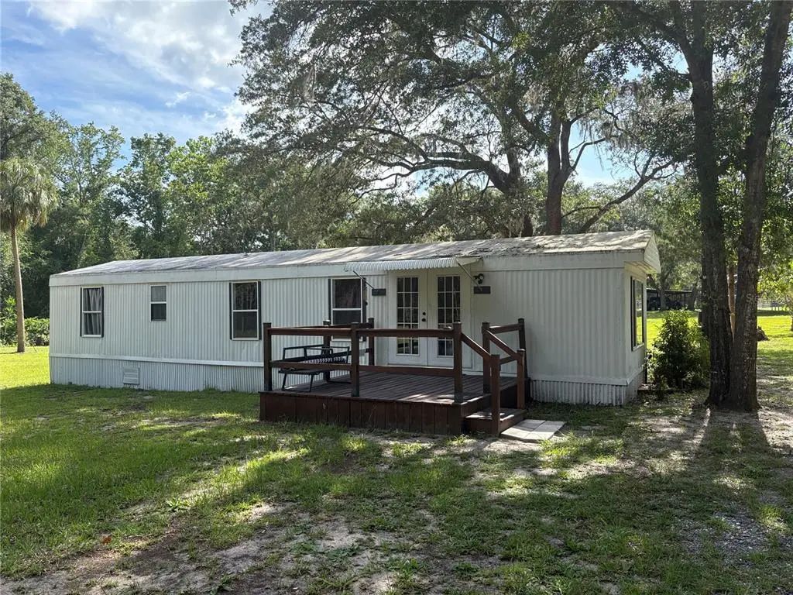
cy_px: 298
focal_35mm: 26
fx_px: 596
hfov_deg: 67.3
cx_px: 396
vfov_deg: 53.1
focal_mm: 5.96
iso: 64
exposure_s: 1/1287
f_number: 1.6
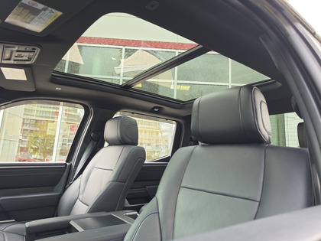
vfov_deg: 58.9
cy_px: 120
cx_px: 160
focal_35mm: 23
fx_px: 213
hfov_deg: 73.9
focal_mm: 6.5
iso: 50
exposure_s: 1/180
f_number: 1.4
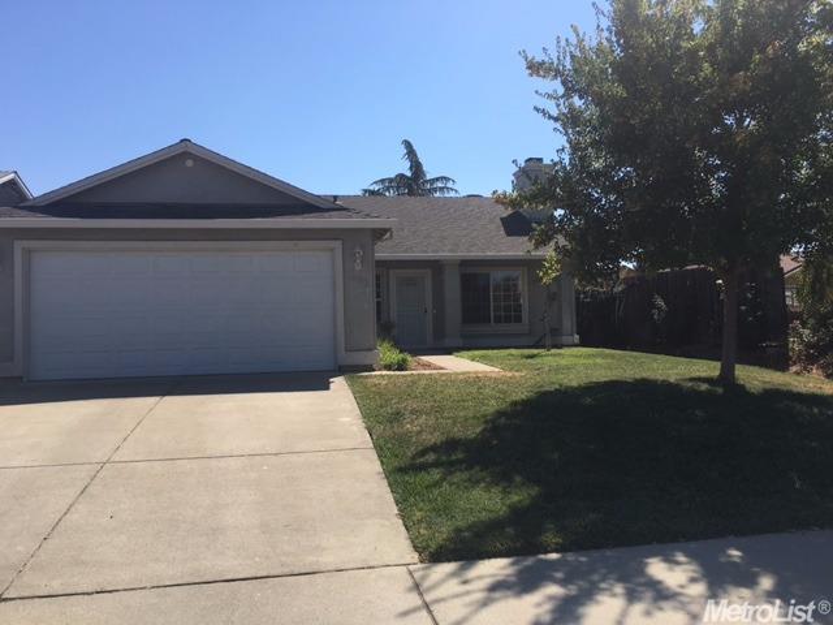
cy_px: 312
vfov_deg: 48.2
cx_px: 416
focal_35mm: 29
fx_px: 698
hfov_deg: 61.7
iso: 25
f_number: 2.2
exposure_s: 1/1538
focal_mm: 4.15
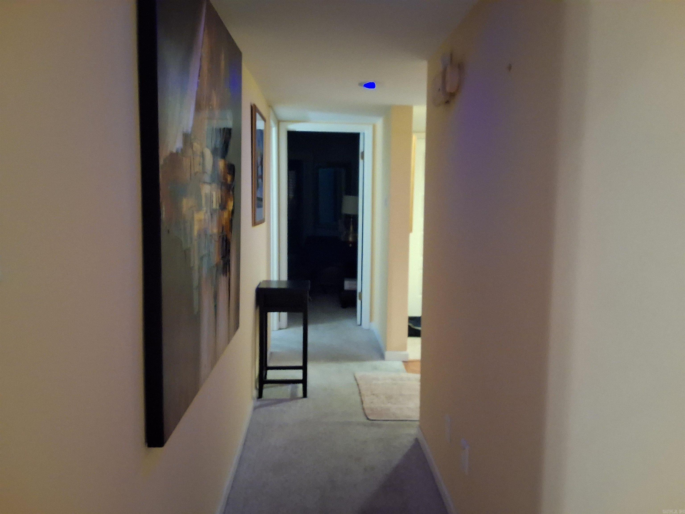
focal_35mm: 28
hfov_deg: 63.4
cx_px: 342
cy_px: 257
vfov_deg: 49.7
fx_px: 554
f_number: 1.9
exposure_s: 1/15
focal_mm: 2.91
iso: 500
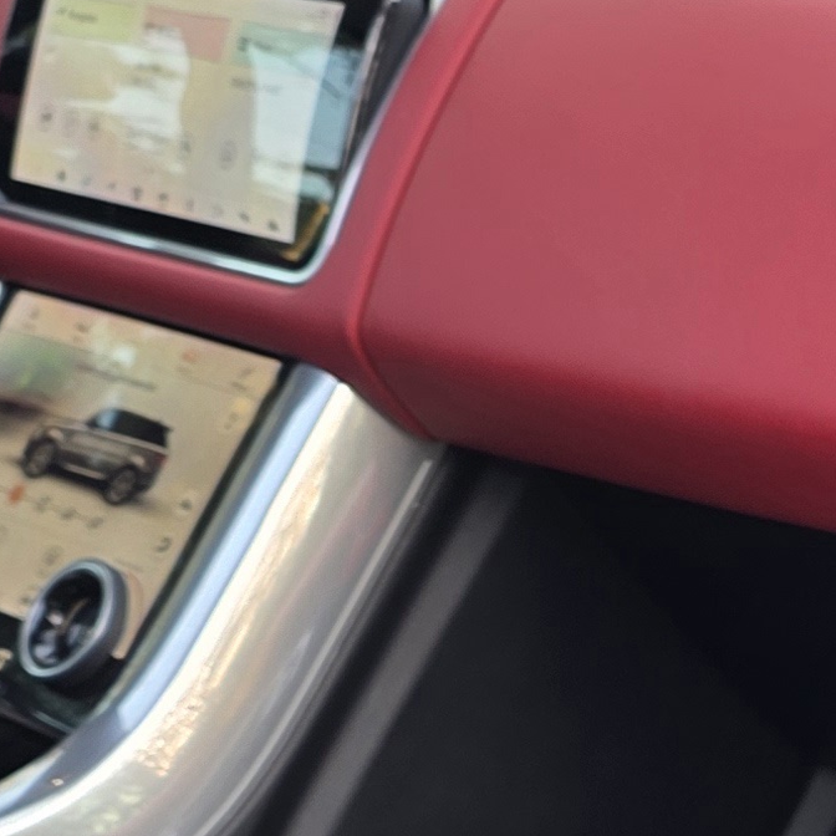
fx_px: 3306
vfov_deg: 13.6
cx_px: 1082
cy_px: 1244
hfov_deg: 13.9
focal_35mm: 121
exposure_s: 1/50.3
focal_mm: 6.25
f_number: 1.7
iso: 40
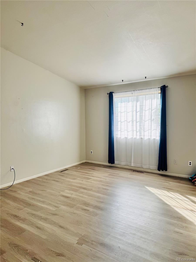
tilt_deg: -4.0
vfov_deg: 71.6
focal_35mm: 24
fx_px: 181
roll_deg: +0.8
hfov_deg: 56.8
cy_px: 131
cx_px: 98
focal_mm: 6.76
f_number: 1.78
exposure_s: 1/210
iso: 64
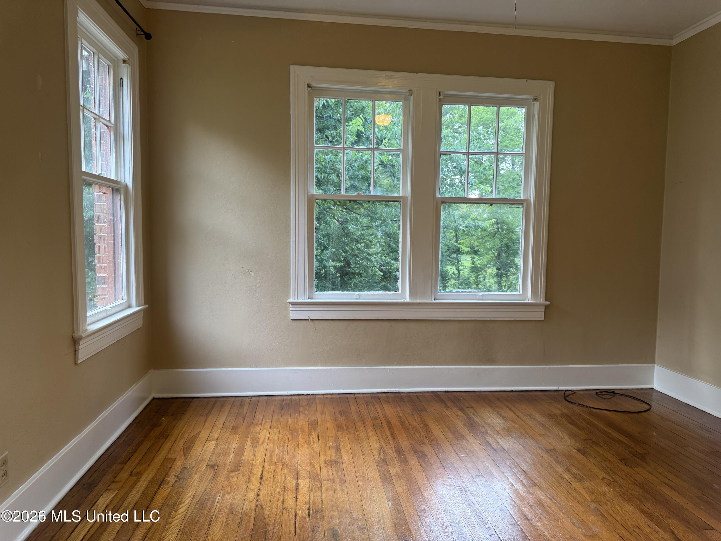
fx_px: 500
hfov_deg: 71.6
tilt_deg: -4.4
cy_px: 270
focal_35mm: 24
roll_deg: -1.1
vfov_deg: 56.8
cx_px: 360
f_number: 1.78
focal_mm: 6.76
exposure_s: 1/60
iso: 125
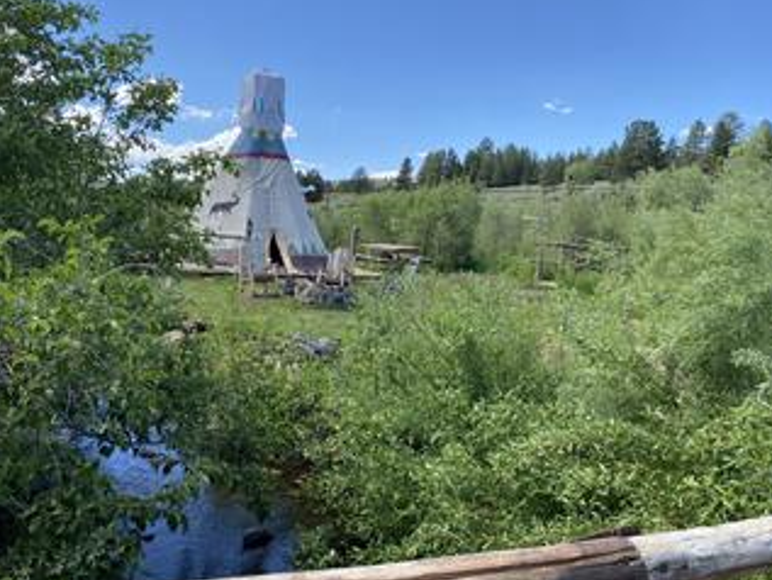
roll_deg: -3.7
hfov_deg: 63.4
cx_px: 367
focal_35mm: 28
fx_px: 625
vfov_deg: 49.8
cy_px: 292
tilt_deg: -5.0
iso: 32
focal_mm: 4.25
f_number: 1.8
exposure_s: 1/1124
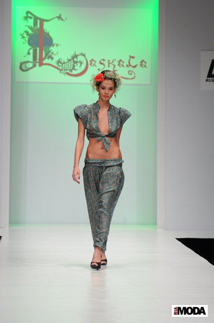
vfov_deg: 11.0
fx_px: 1677
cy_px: 162
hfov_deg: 7.3
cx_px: 107
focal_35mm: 188
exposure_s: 1/320
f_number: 3.2
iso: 800
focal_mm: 125
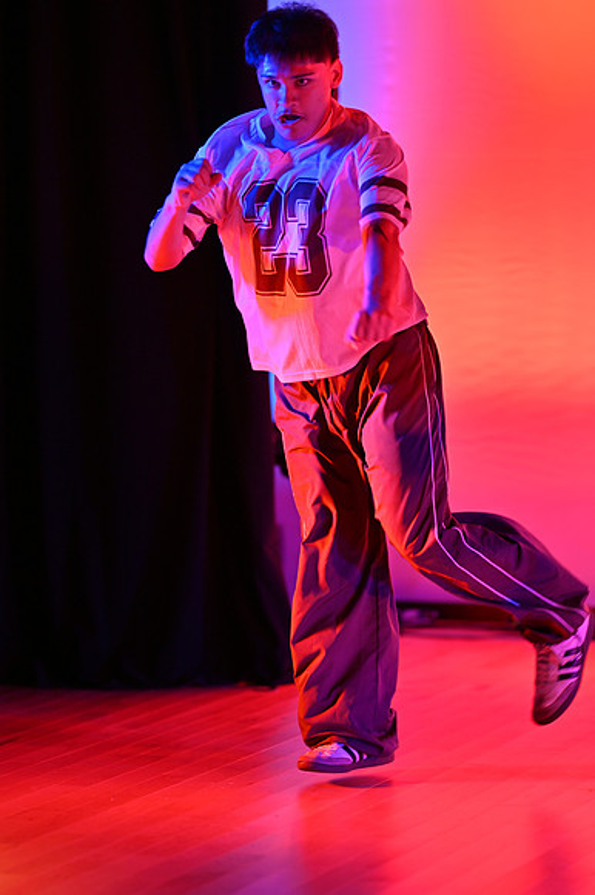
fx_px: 3152
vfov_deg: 16.1
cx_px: 298
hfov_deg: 10.8
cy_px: 448
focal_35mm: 127
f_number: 1.2
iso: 64
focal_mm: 85
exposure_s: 1/400
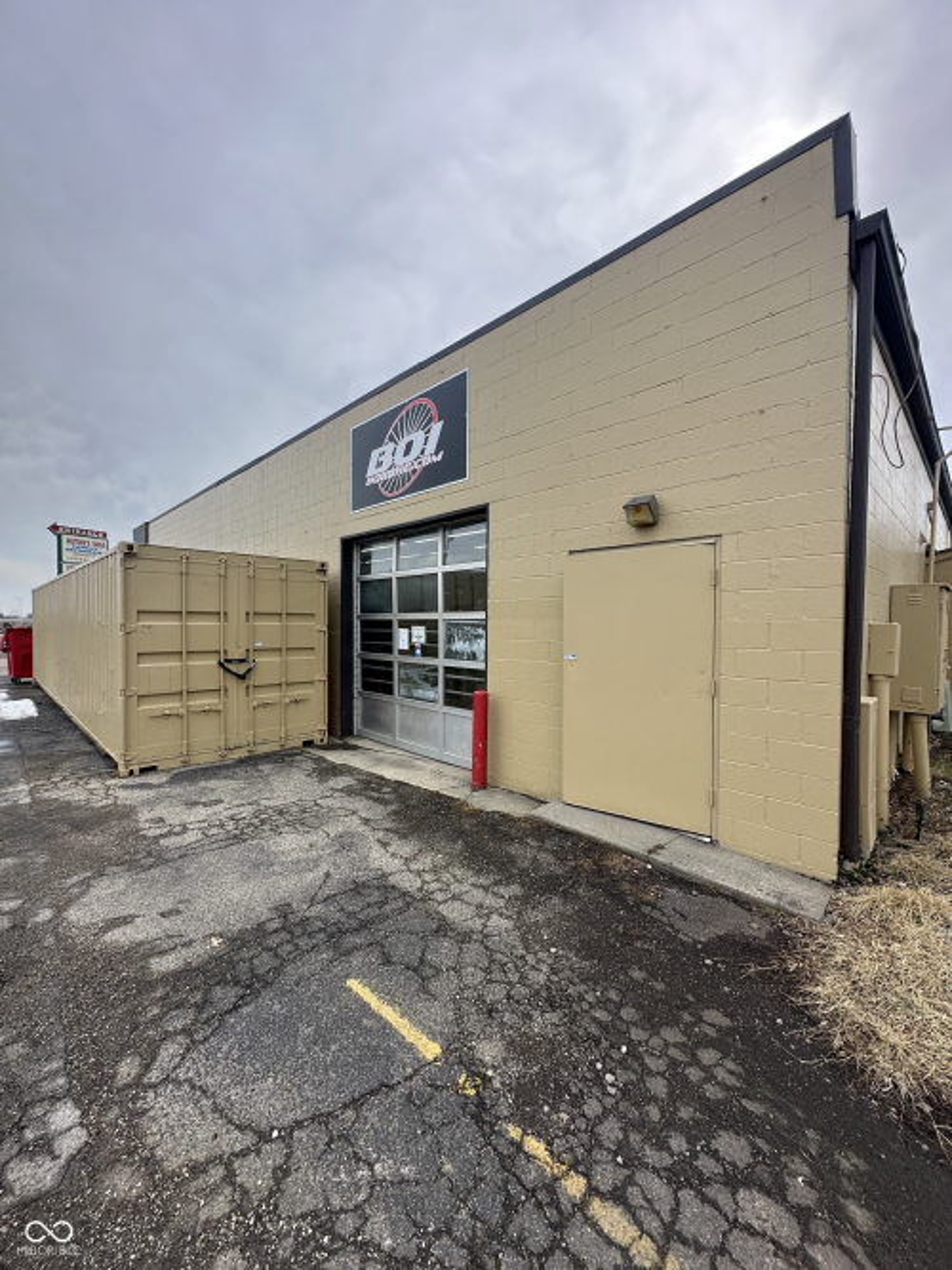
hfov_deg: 85.7
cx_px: 476
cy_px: 635
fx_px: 514
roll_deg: +0.4
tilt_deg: -0.4
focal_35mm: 14
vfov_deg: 102.1
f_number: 2.2
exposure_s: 1/895
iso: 50
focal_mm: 2.22
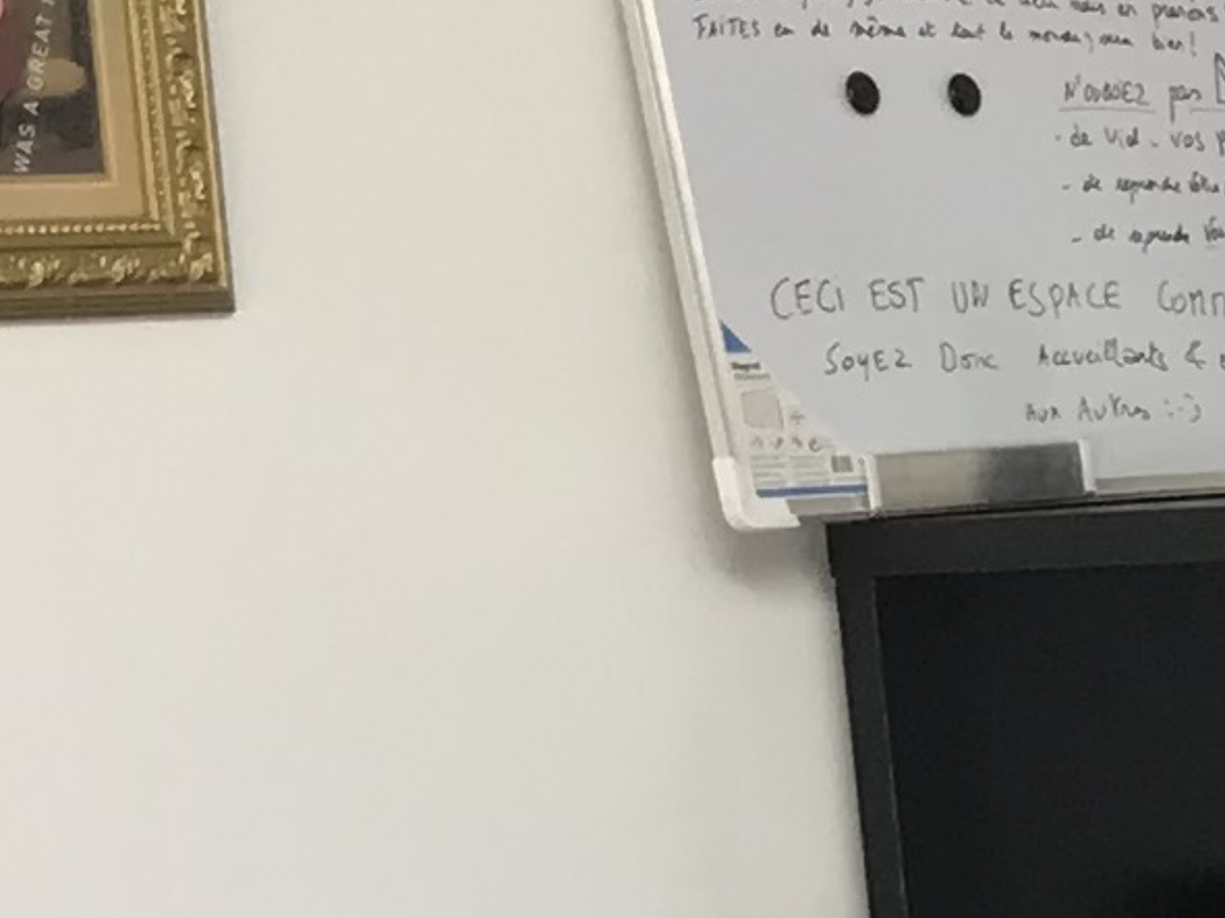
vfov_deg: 7.6
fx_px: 6758
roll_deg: +3.5
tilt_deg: -9.3
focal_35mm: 191
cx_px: 2879
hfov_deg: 9.3
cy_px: 1573
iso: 32
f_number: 1.8
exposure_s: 1/100
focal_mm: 3.99
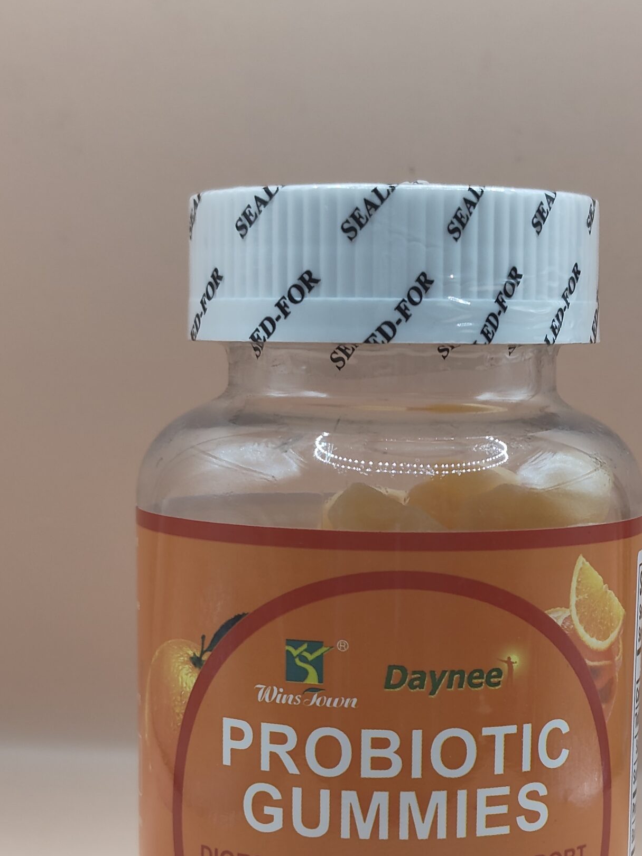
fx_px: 1954
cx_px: 439
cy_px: 645
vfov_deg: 24.4
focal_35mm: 79
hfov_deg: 18.6
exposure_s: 1/100
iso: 143
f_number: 1.88
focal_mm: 5.56
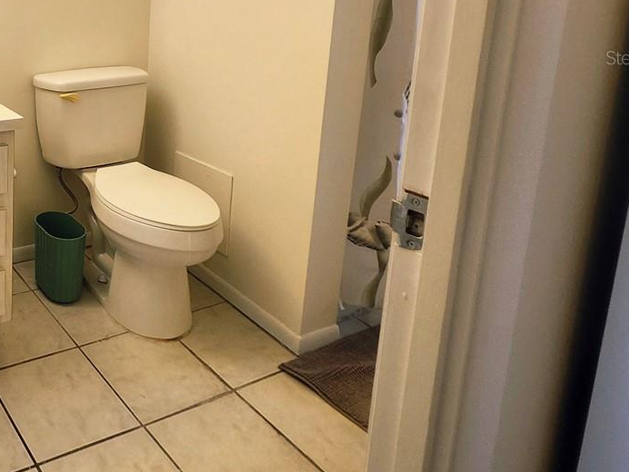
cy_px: 57
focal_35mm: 30
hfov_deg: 47.0
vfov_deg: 43.3
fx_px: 545
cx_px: -34
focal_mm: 1.74
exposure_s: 1/60.2
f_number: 2.2
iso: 125
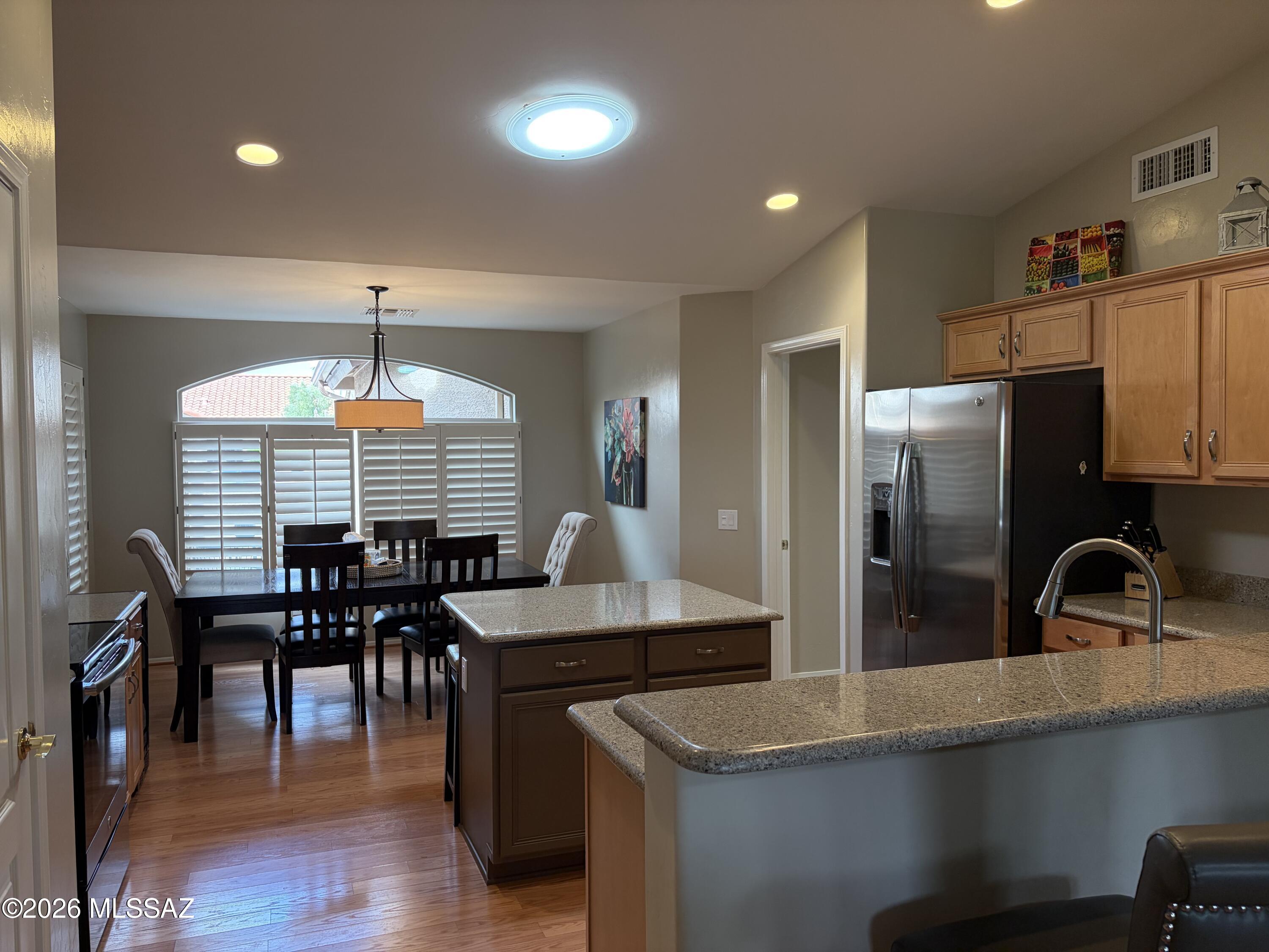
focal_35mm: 26
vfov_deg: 53.1
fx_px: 953
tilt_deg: -0.8
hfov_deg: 67.3
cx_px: 634
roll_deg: +0.8
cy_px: 476
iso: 160
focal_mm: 5.96
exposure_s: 1/120
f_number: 1.6
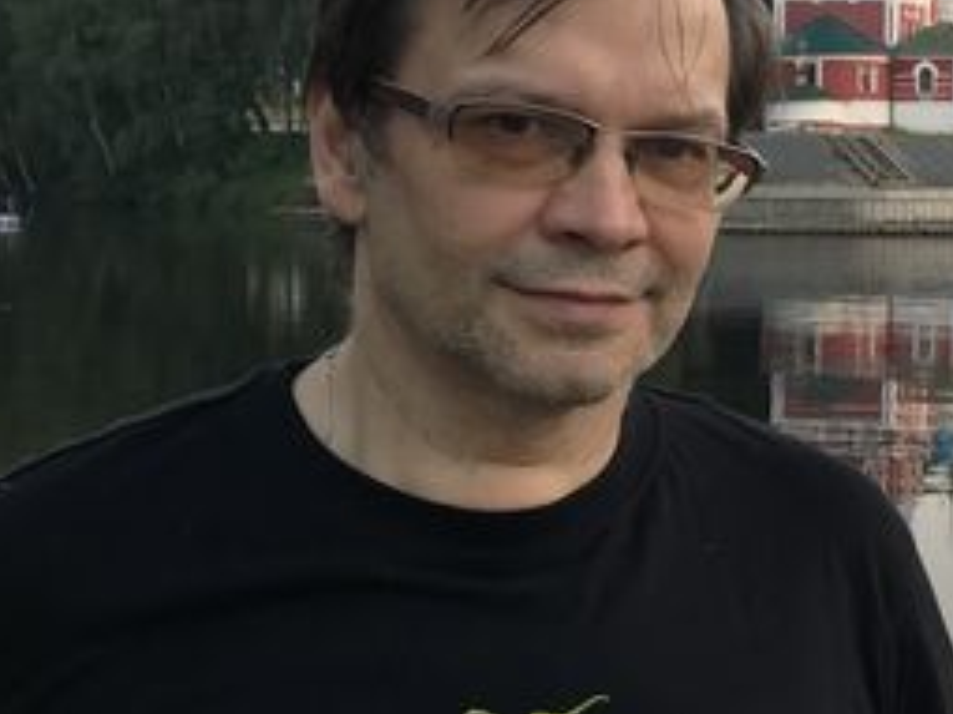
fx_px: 2422
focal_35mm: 88
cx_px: 938
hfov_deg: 21.5
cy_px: 280
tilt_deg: -2.2
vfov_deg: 16.8
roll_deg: -0.1
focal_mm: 3.99
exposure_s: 1/50
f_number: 1.8
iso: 32
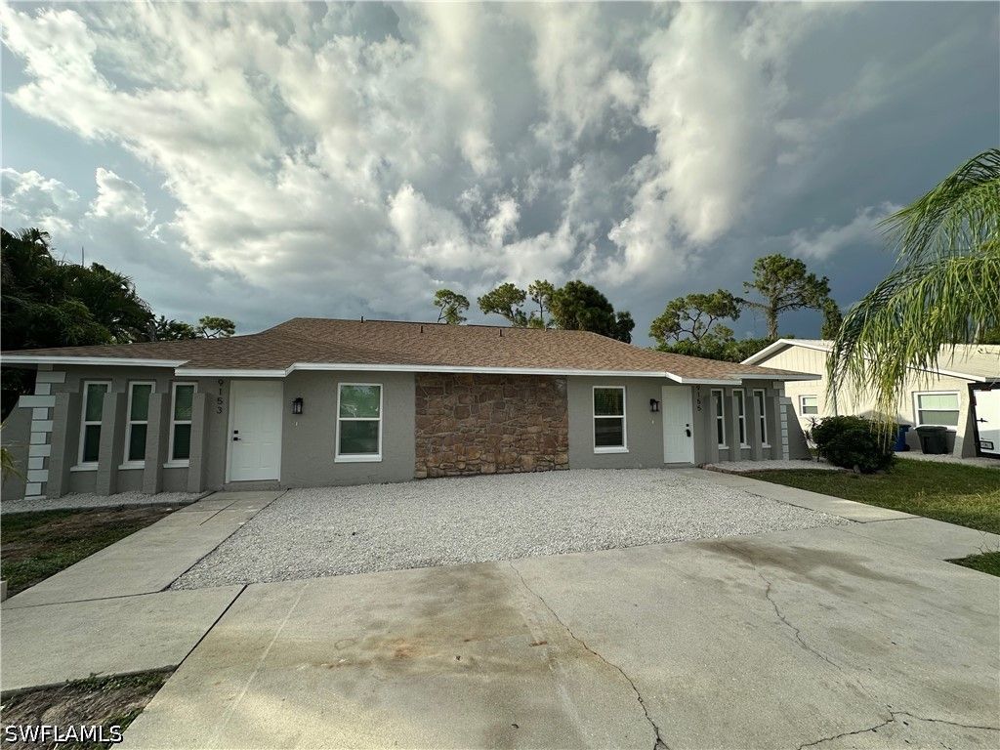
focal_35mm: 14
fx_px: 404
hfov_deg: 102.1
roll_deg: -0.2
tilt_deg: +4.1
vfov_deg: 85.7
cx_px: 500
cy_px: 375
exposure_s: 1/1247
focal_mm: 2.22
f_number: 2.2
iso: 50
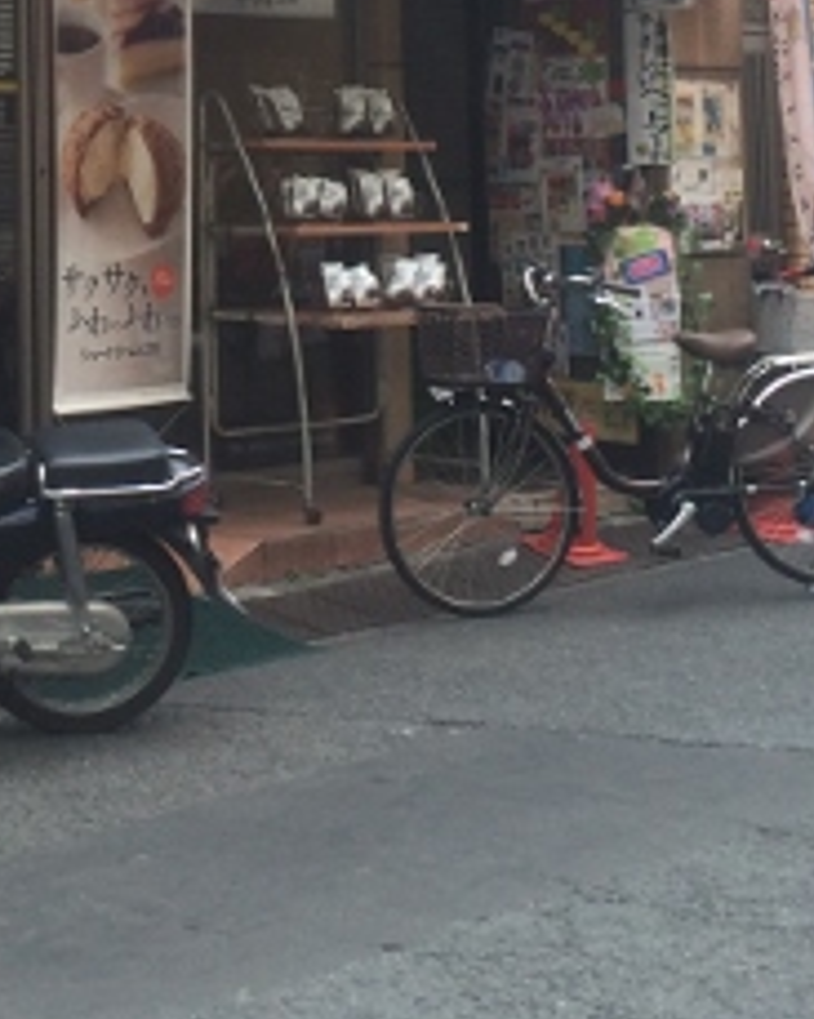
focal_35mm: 79
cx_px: 0
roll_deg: +1.4
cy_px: -18
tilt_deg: +4.4
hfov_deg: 18.9
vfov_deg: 23.1
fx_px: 2381
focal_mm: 4.15
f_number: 2.2
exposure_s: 1/451
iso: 32
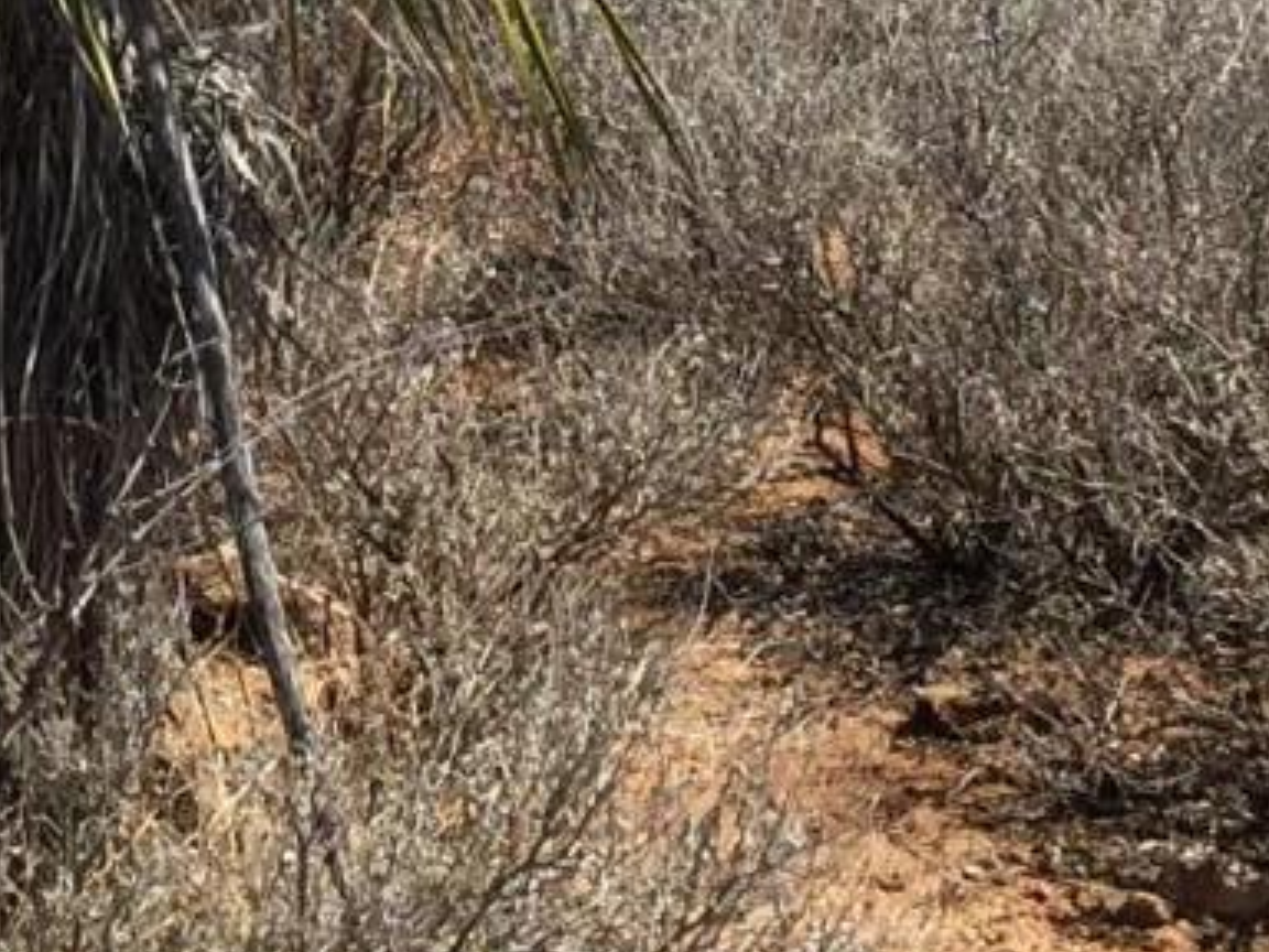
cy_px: -859
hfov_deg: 12.9
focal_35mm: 151
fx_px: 5536
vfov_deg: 9.3
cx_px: 40
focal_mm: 4.15
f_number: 2.2
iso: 32
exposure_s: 1/2326
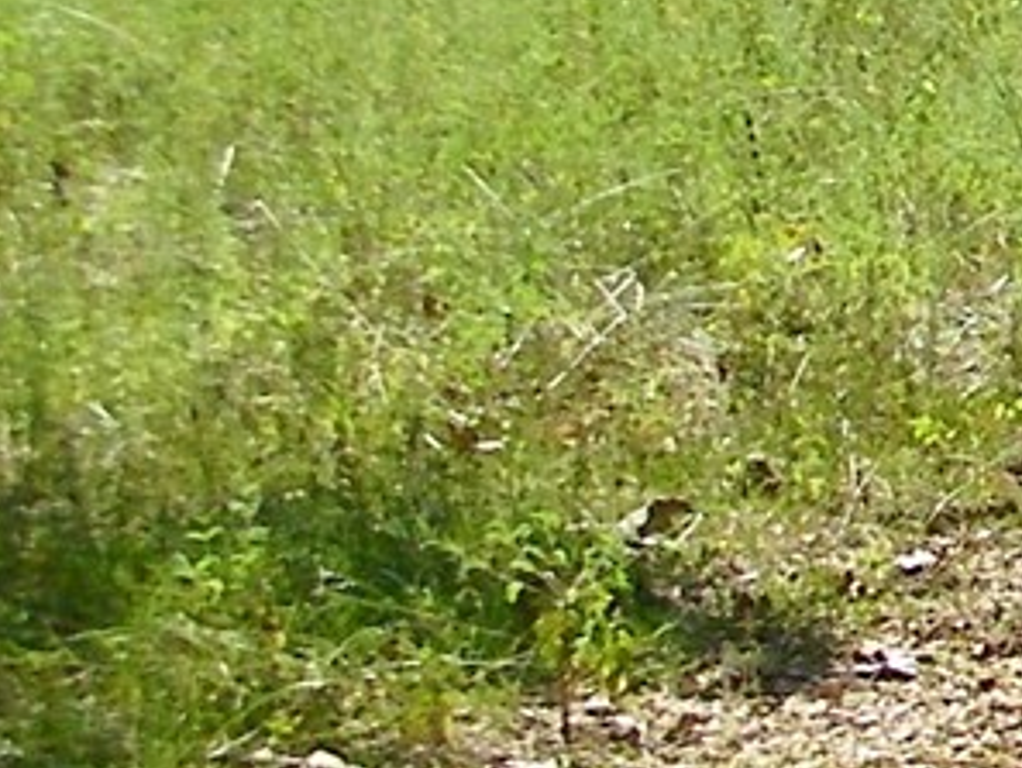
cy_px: -41
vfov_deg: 8.2
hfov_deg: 9.3
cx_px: 2732
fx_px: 5346
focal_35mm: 181
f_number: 7
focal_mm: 5
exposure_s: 1/160
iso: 80
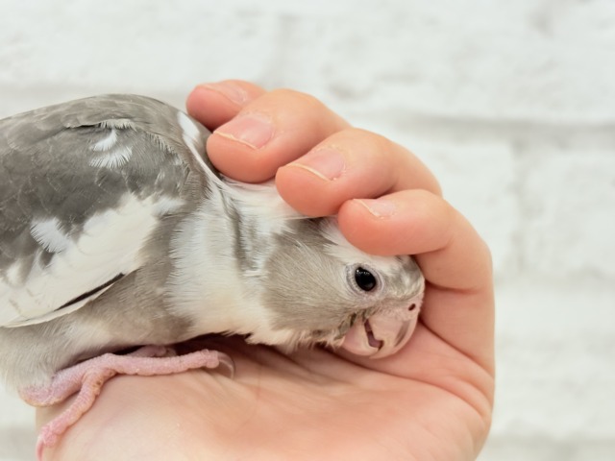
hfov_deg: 36.8
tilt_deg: +2.5
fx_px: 924
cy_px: 230
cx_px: 308
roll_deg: -2.5
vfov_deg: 28.0
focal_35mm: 52
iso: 100
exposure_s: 1/100
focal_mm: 5.96
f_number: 1.6
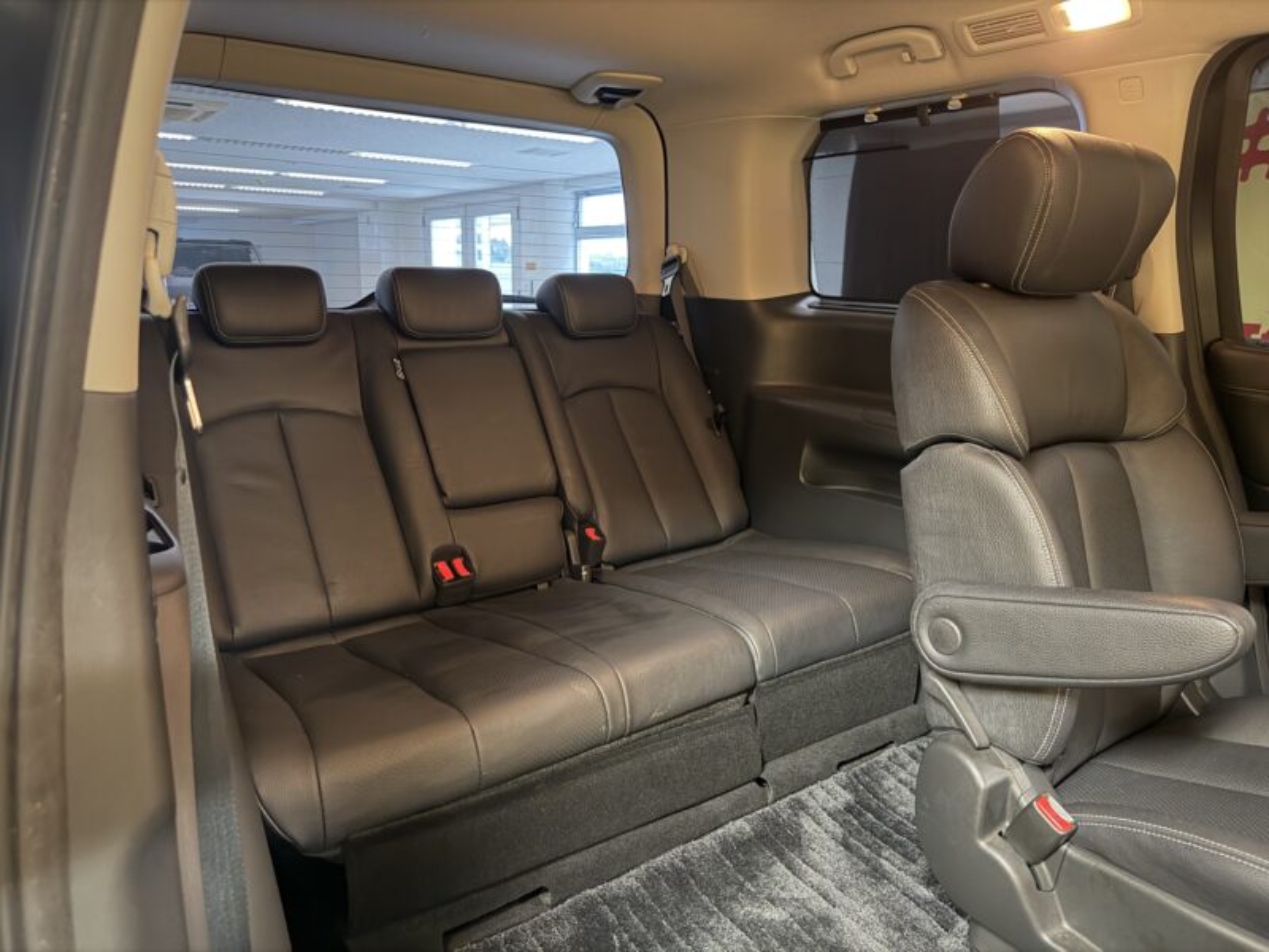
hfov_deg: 71.6
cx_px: 634
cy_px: 476
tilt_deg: -11.9
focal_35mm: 24
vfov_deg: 56.8
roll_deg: -0.7
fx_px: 880
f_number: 1.78
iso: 1600
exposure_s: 1/14
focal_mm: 6.76
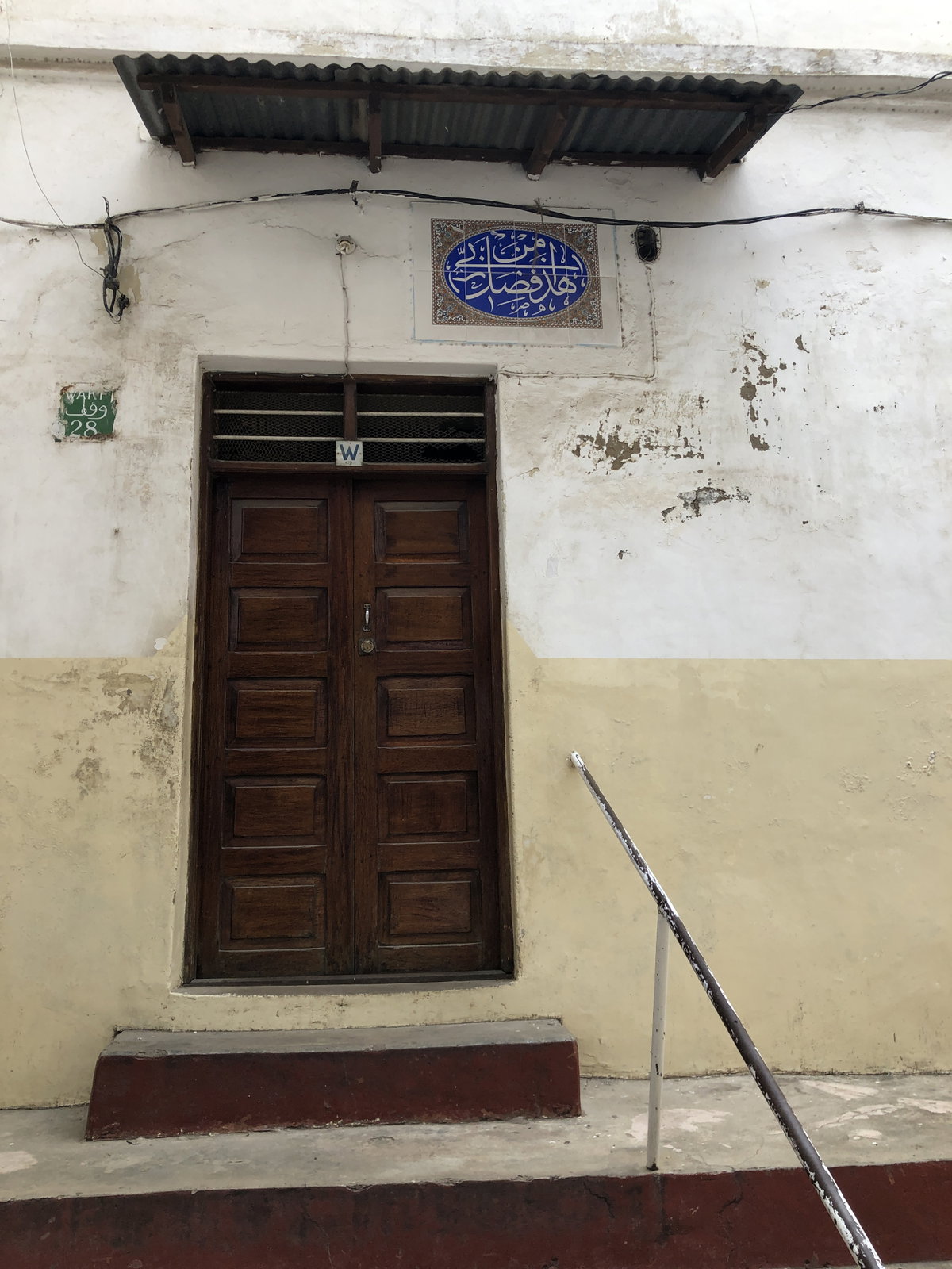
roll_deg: +0.8
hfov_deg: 49.7
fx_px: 1027
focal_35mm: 28
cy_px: 634
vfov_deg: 63.4
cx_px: 476
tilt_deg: +12.3
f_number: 1.8
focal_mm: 4
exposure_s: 1/120
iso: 40
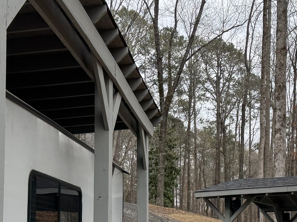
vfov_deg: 20.9
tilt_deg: +4.6
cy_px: 198
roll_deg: +0.1
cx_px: 163
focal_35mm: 69
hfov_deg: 28.2
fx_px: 592
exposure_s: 1/1010
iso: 80
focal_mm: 6.76
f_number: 1.78
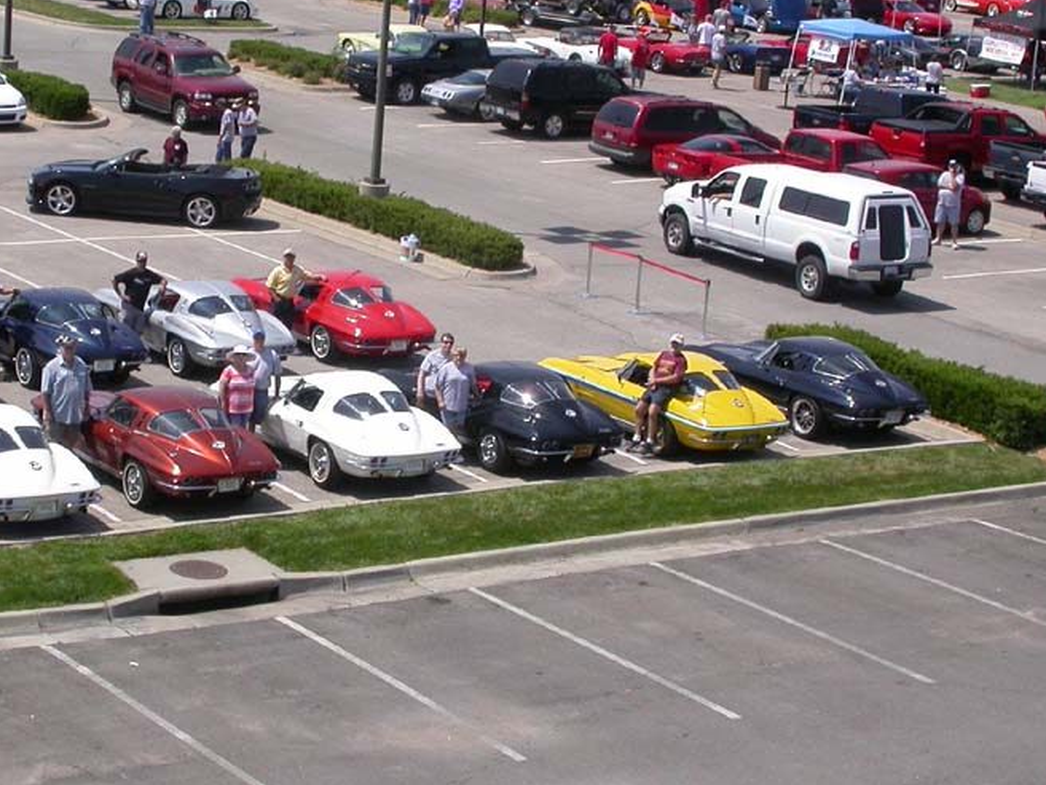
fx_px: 2689
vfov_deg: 16.6
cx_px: 319
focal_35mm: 89
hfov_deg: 21.9
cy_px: 332
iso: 100
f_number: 6.9
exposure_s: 1/478
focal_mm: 11.8
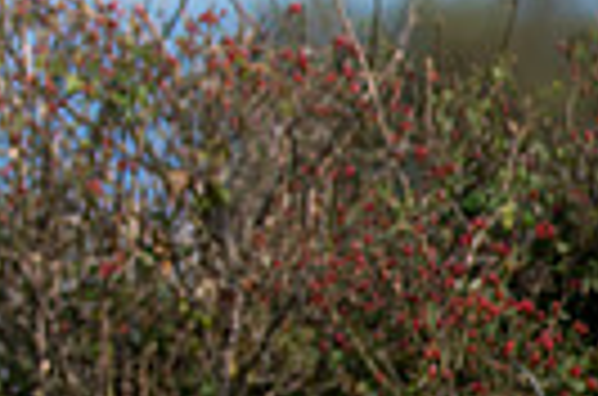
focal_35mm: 1312
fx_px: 21742
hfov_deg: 1.6
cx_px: -625
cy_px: -344
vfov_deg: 1.0
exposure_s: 1/2000
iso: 250
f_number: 5.6
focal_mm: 300
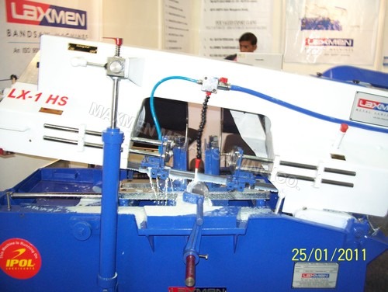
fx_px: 381
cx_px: 194
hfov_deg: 53.9
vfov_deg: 41.9
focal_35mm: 34
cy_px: 146
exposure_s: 1/15
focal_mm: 5.6
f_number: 2.7
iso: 160
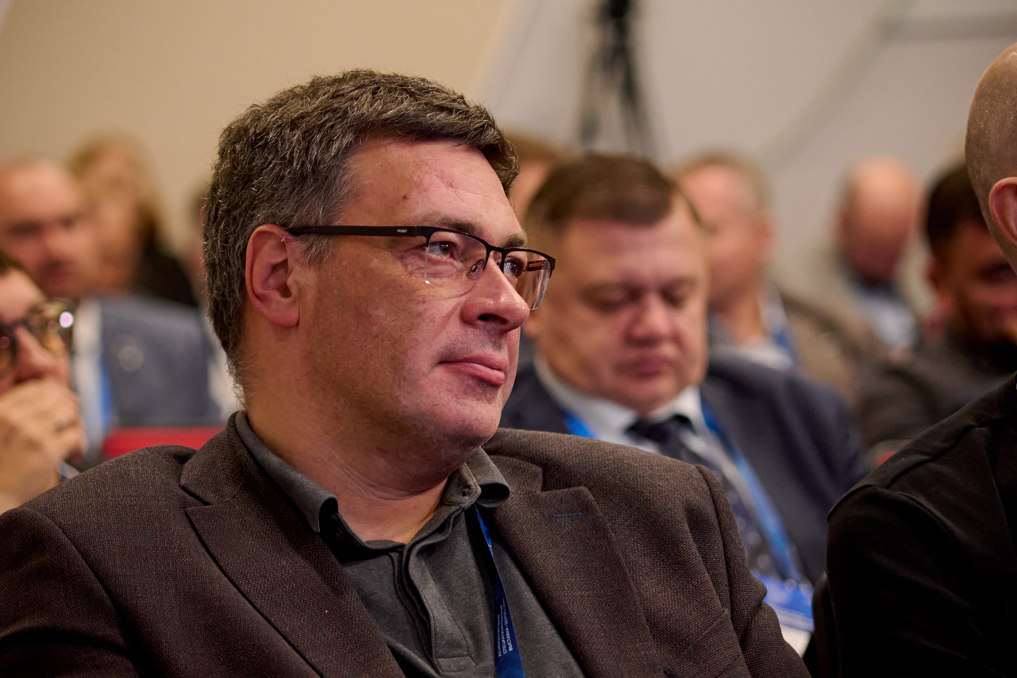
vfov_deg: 9.9
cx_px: 508
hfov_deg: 14.9
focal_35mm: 138
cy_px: 339
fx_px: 3898
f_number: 3.2
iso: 3200
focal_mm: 92
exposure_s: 1/250
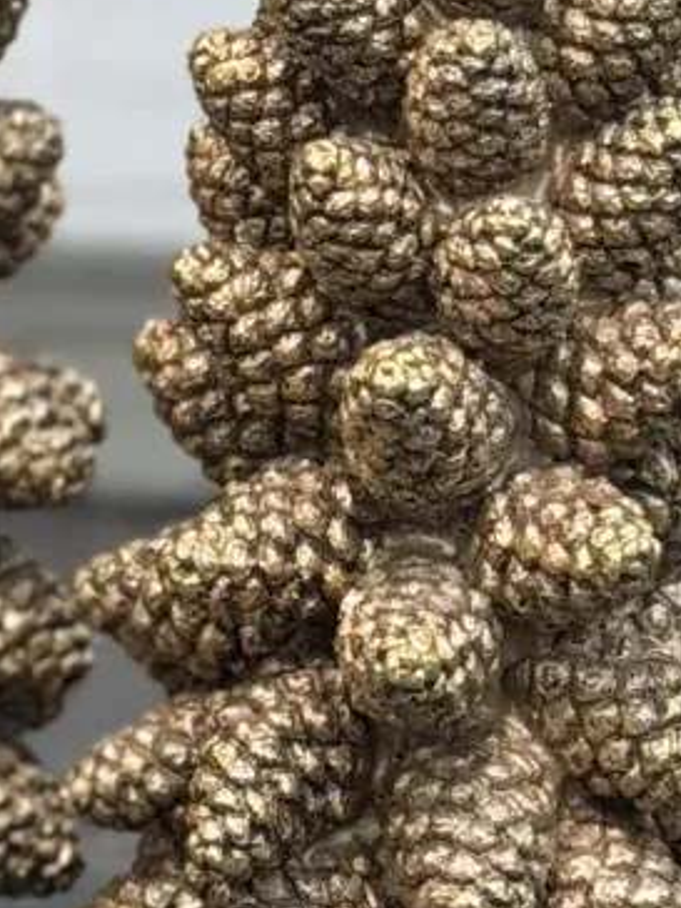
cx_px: -7
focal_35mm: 211
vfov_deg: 9.3
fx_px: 5535
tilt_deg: -11.3
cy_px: -40
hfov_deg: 7.0
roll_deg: -1.1
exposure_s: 1/100
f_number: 1.78
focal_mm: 6.76
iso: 64
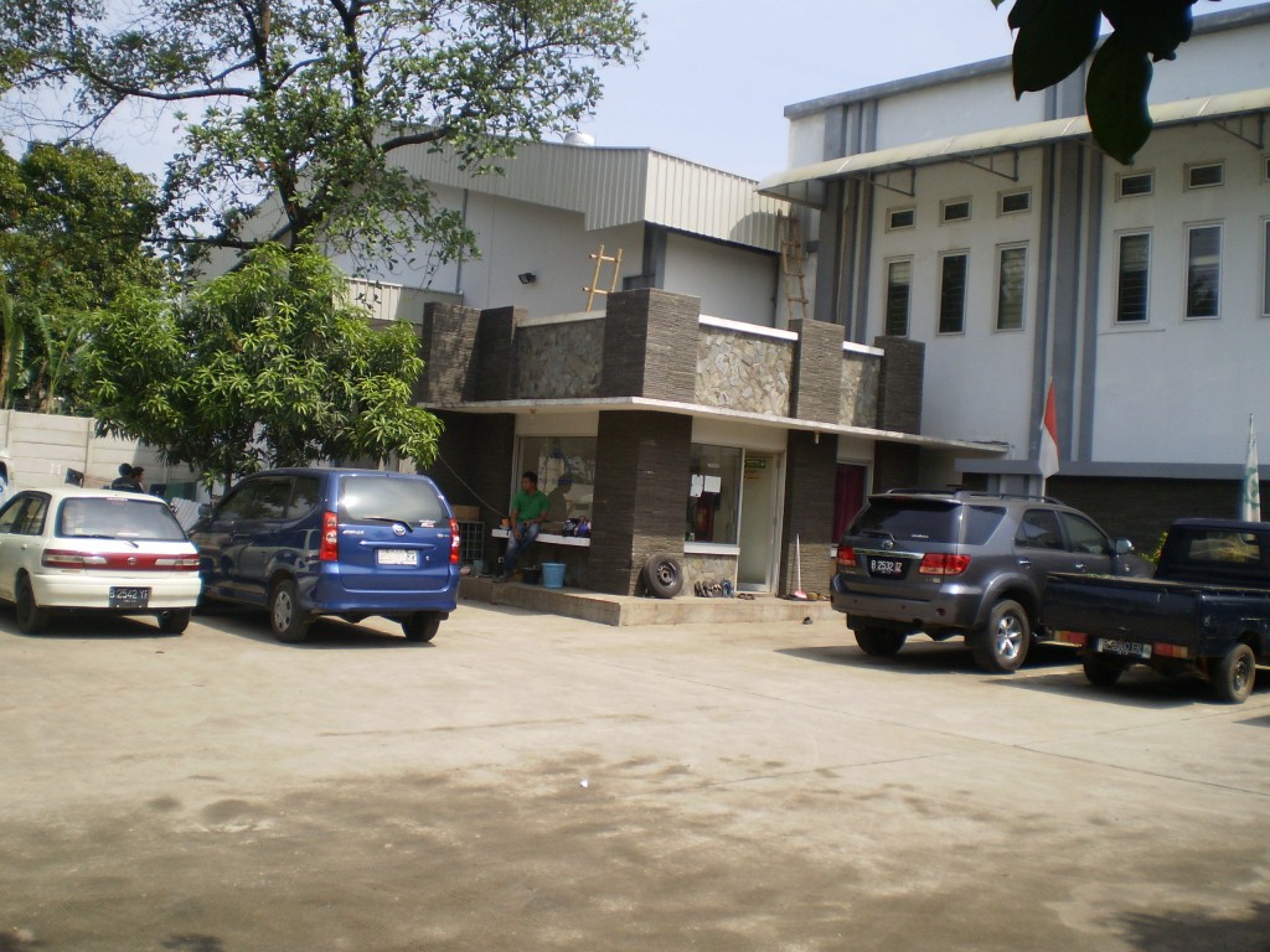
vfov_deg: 39.7
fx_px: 1321
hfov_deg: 51.4
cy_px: 476
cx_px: 635
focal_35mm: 36
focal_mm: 6.3
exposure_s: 1/800
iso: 64
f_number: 3.1
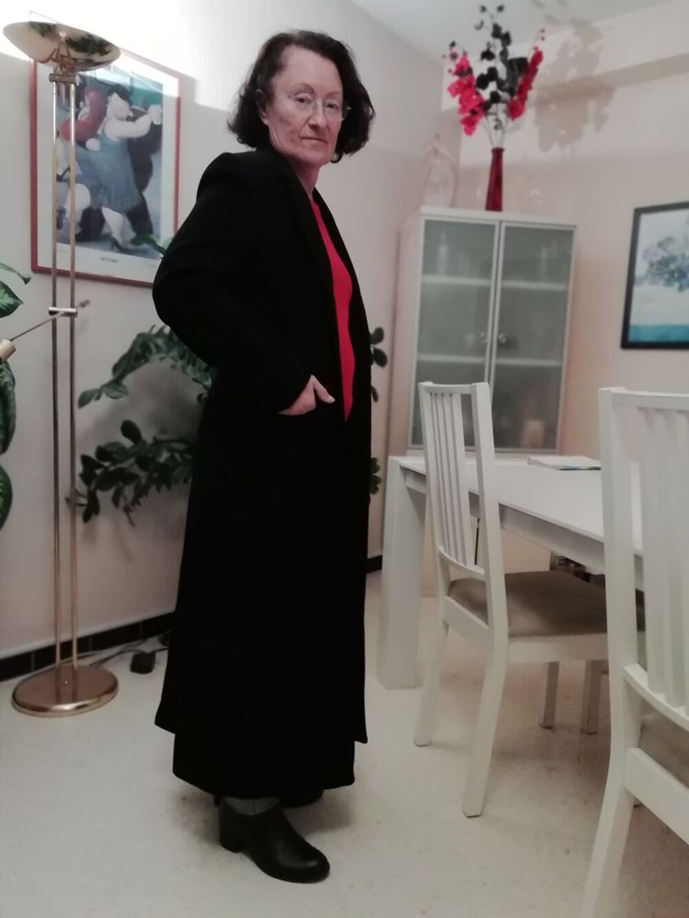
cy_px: 459
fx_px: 690
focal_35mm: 26
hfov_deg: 53.1
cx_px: 344
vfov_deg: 67.3
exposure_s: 1/33.3
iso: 250
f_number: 4
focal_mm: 3.46
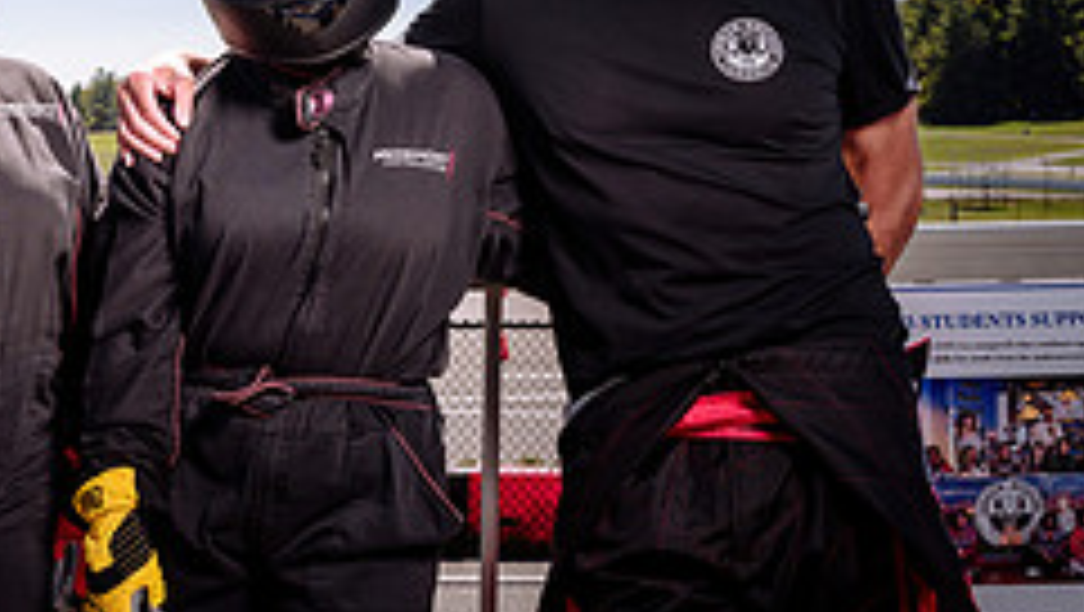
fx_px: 2388
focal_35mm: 83
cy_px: 416
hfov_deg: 23.7
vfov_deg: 14.6
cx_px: -158
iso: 64
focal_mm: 29
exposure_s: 1/250
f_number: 7.1
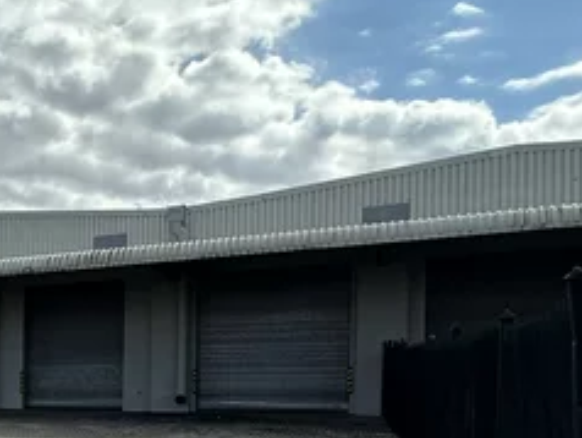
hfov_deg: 30.8
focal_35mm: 47
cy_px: 409
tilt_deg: +0.8
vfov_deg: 29.4
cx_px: -191
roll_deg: -0.1
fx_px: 791
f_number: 2.2
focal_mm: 2.22
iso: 50
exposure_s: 1/2564
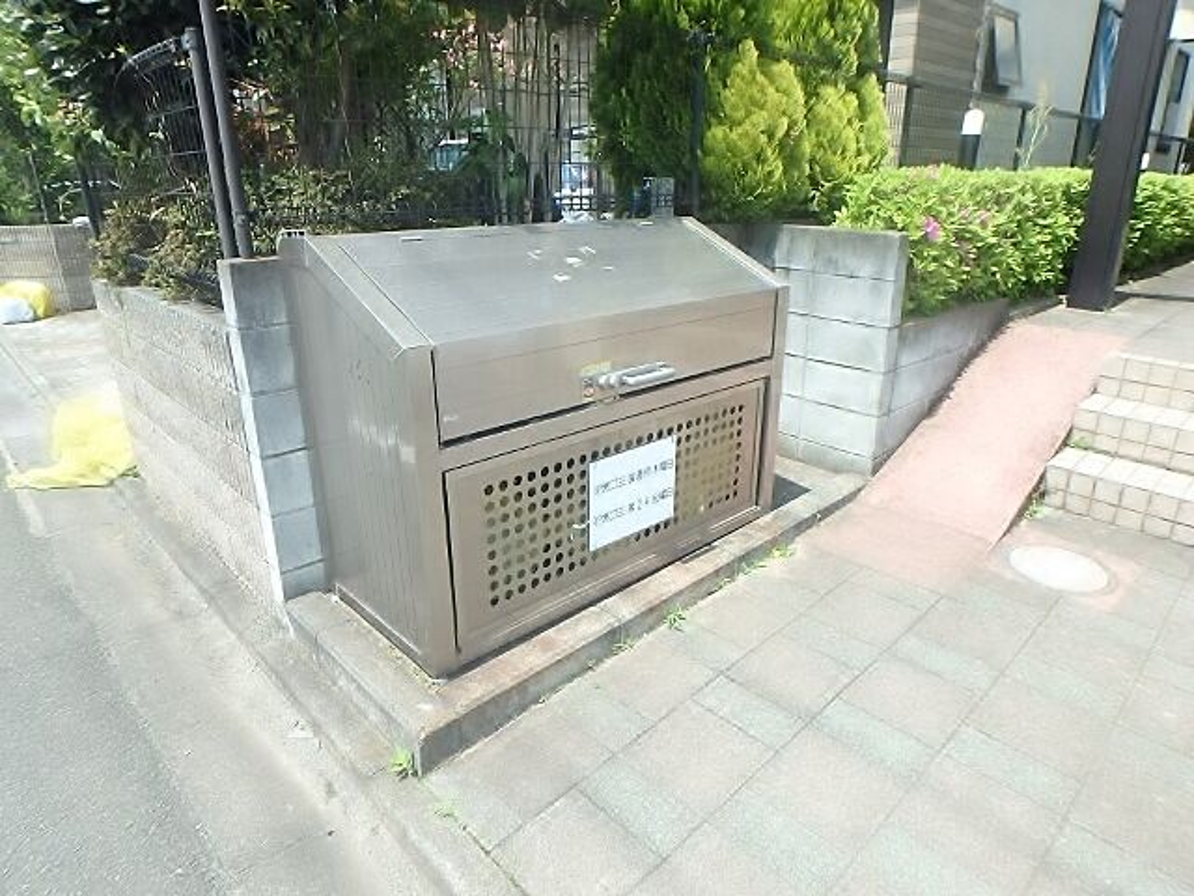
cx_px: 597
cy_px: 448
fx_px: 724
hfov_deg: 79.0
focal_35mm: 21
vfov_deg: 63.4
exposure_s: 1/400
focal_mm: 3.7
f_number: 3.5
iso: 125
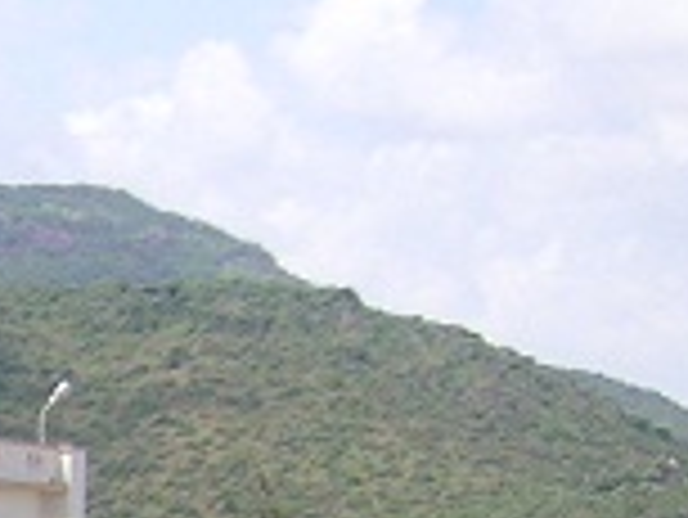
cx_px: -1295
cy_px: 964
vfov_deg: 6.7
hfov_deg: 8.0
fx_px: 4296
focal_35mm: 216
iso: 50
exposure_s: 1/750
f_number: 2.8
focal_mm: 6.1
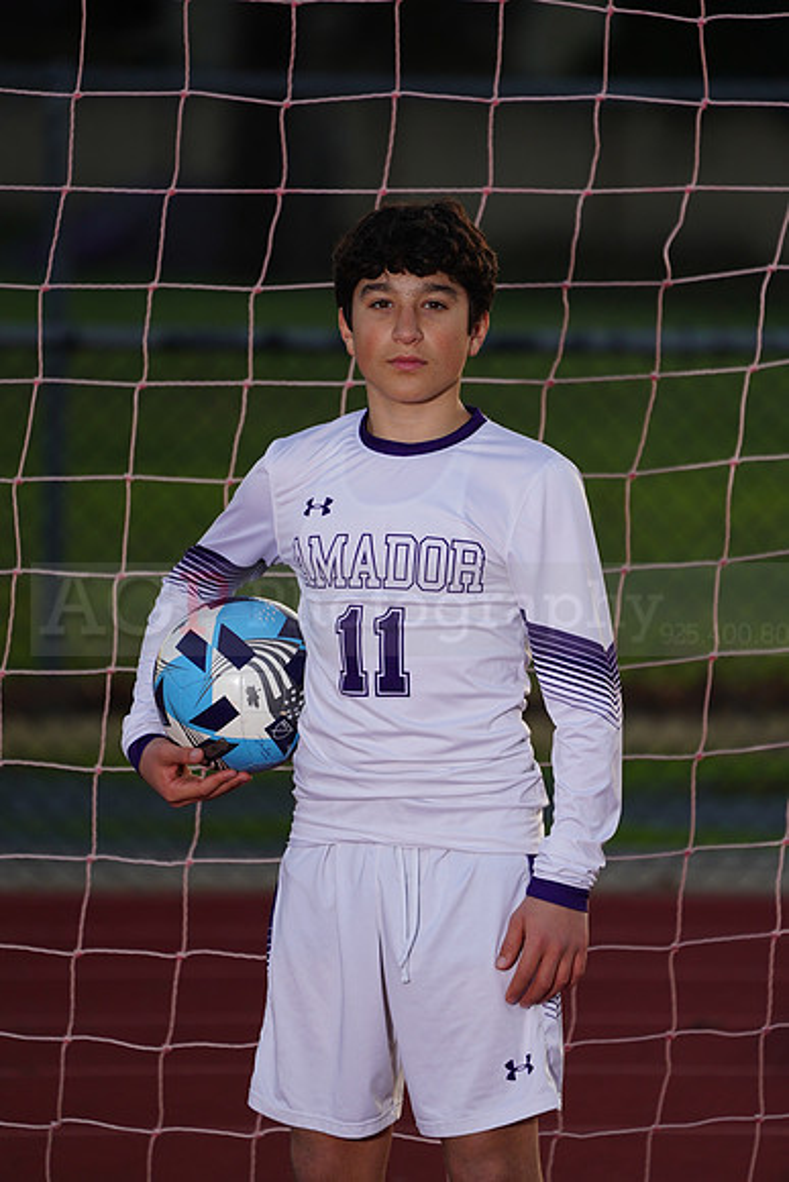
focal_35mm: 379
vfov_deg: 5.4
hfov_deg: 3.6
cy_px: 591
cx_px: 394
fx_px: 12451
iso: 320
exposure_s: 1/250
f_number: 5.6
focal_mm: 379
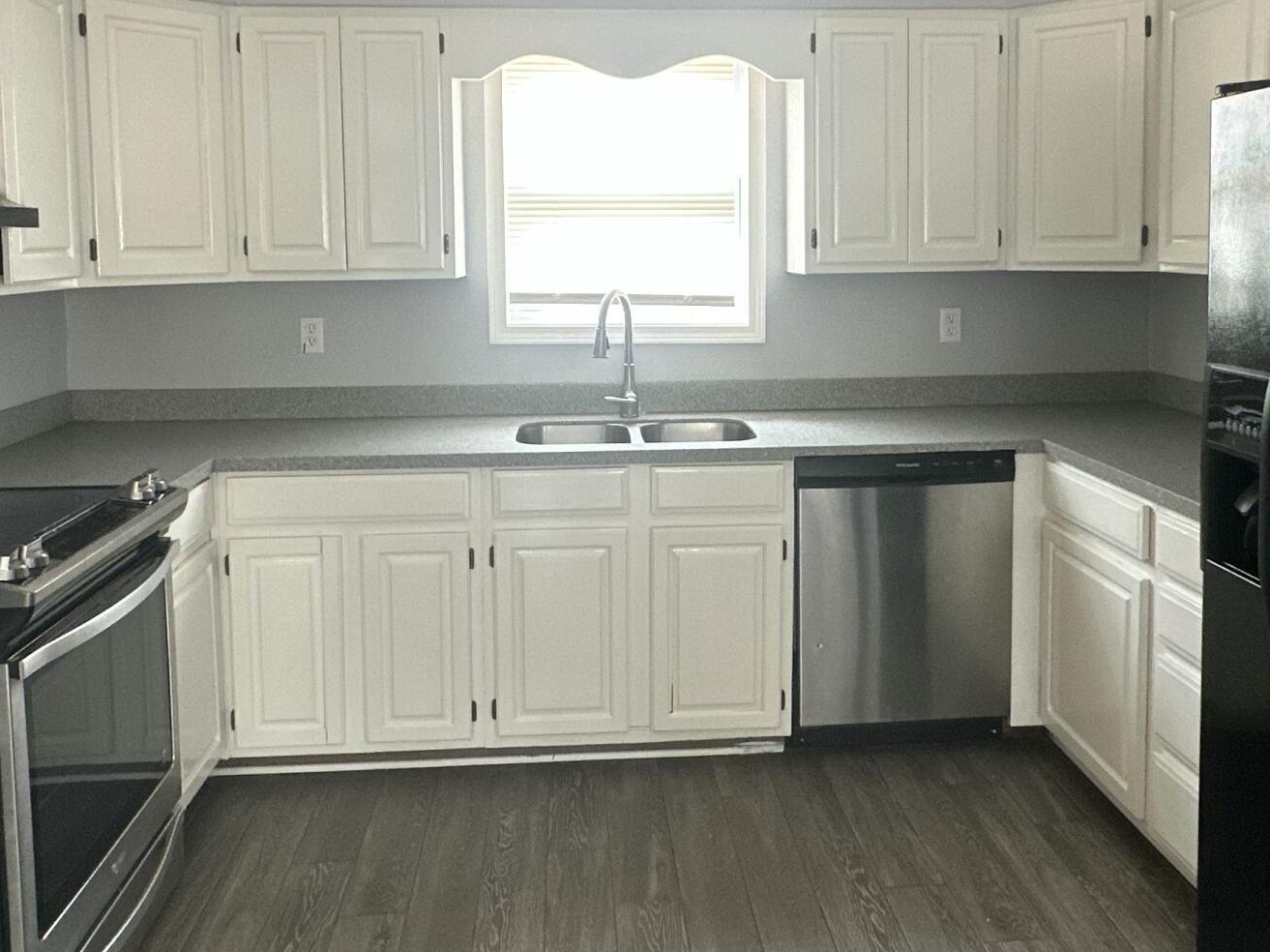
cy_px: 334
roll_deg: -0.5
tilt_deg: -5.0
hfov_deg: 56.8
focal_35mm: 32
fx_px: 1174
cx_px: 670
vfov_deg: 43.6
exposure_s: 1/60
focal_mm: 2.22
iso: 200
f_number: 2.2
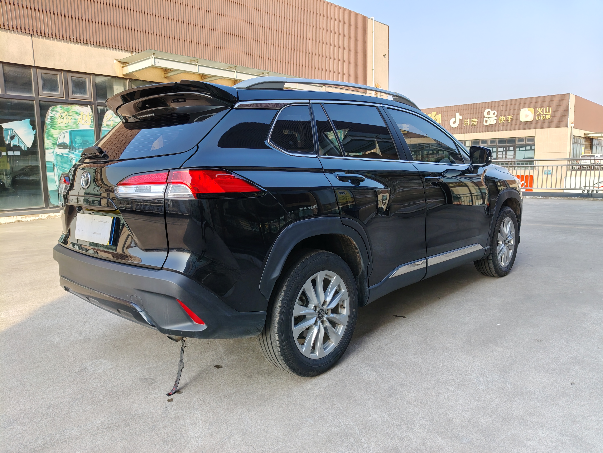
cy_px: 226
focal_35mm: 26
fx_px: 453
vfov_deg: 53.1
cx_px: 302
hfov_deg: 67.3
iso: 100
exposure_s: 1/597
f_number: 1.88
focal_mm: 4.84
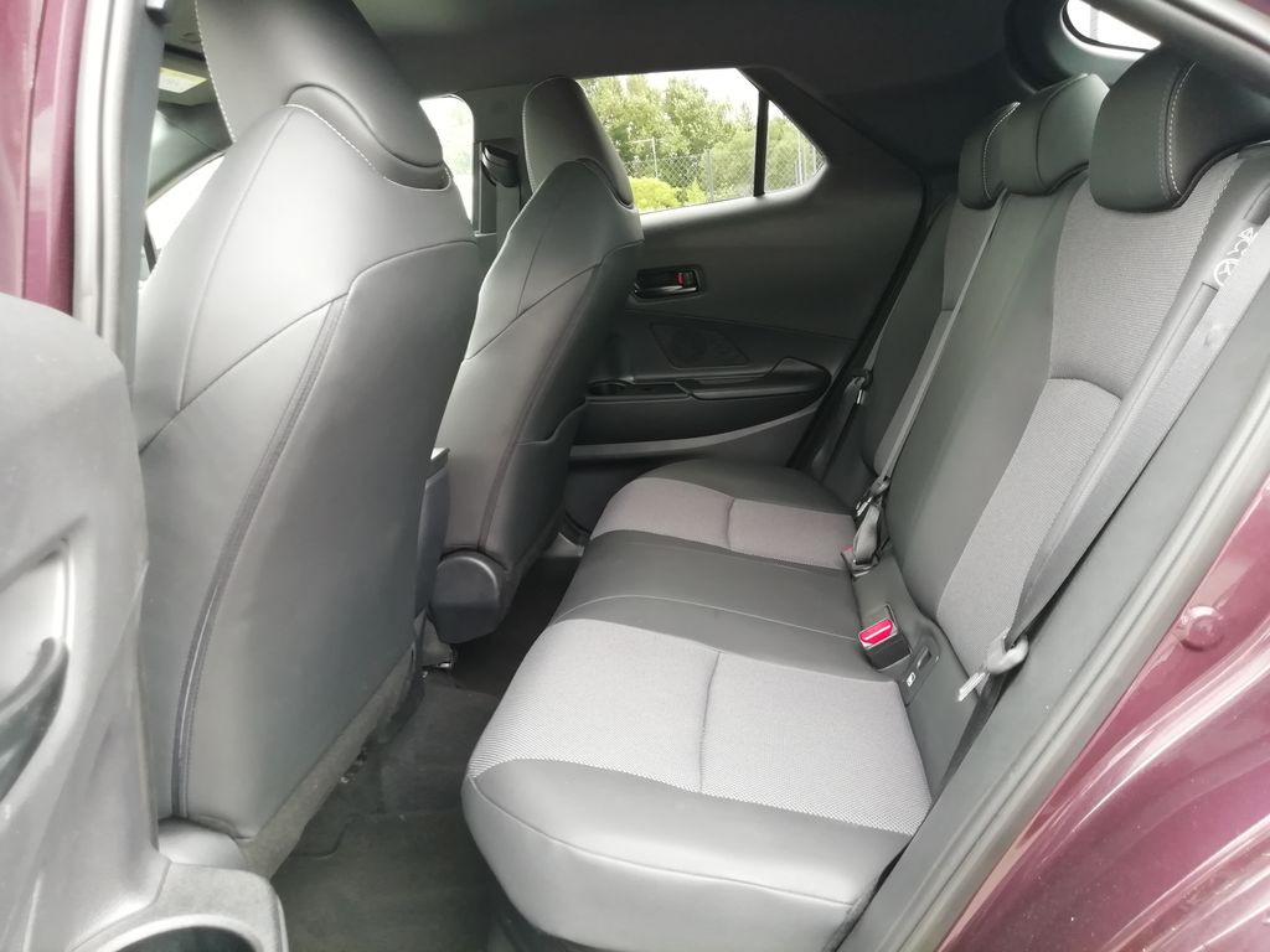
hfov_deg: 67.3
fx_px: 954
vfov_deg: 53.1
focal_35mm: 26
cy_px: 476
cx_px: 635
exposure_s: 1/33.3
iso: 80
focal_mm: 3.21
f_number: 2.2
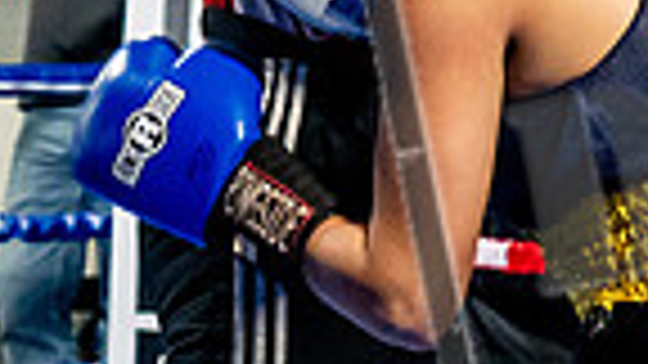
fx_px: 3763
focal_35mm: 219
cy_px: 16
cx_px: 374
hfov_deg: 9.8
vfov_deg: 5.5
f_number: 2.8
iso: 5000
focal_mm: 35
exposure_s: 1/800
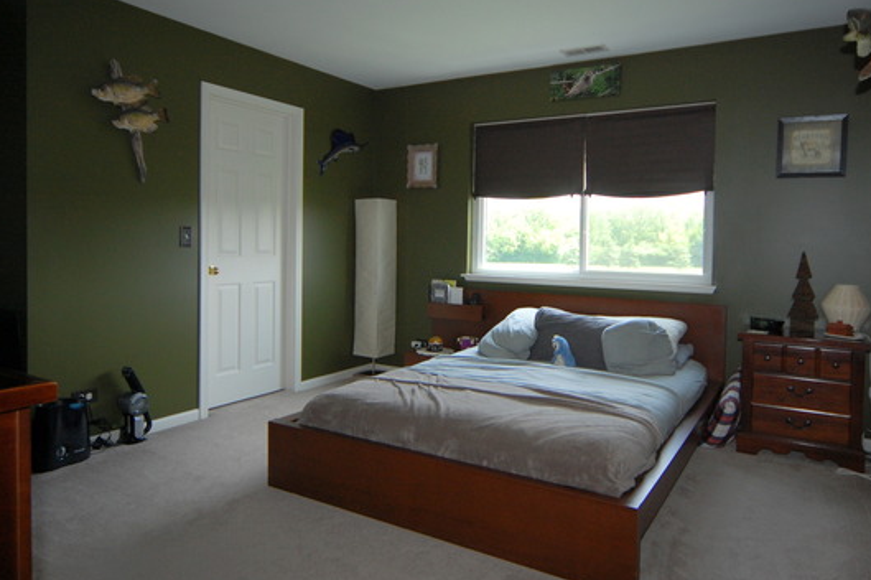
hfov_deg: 74.5
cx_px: 474
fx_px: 571
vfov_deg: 53.7
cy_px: 250
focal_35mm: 24
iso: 400
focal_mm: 13
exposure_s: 1/100
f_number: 5
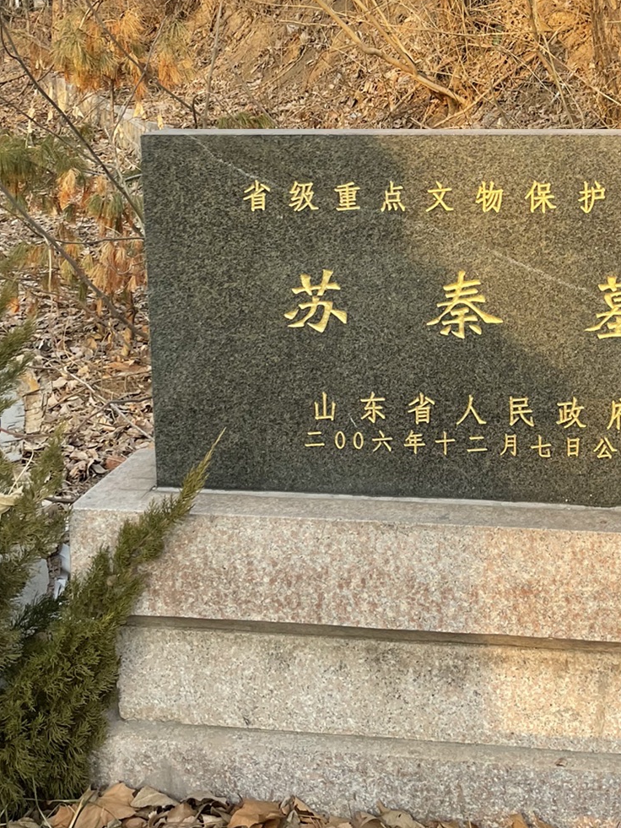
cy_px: 116
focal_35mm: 53
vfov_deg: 34.5
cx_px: 493
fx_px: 1267
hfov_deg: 27.0
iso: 32
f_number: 1.6
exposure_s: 1/373
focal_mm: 5.1
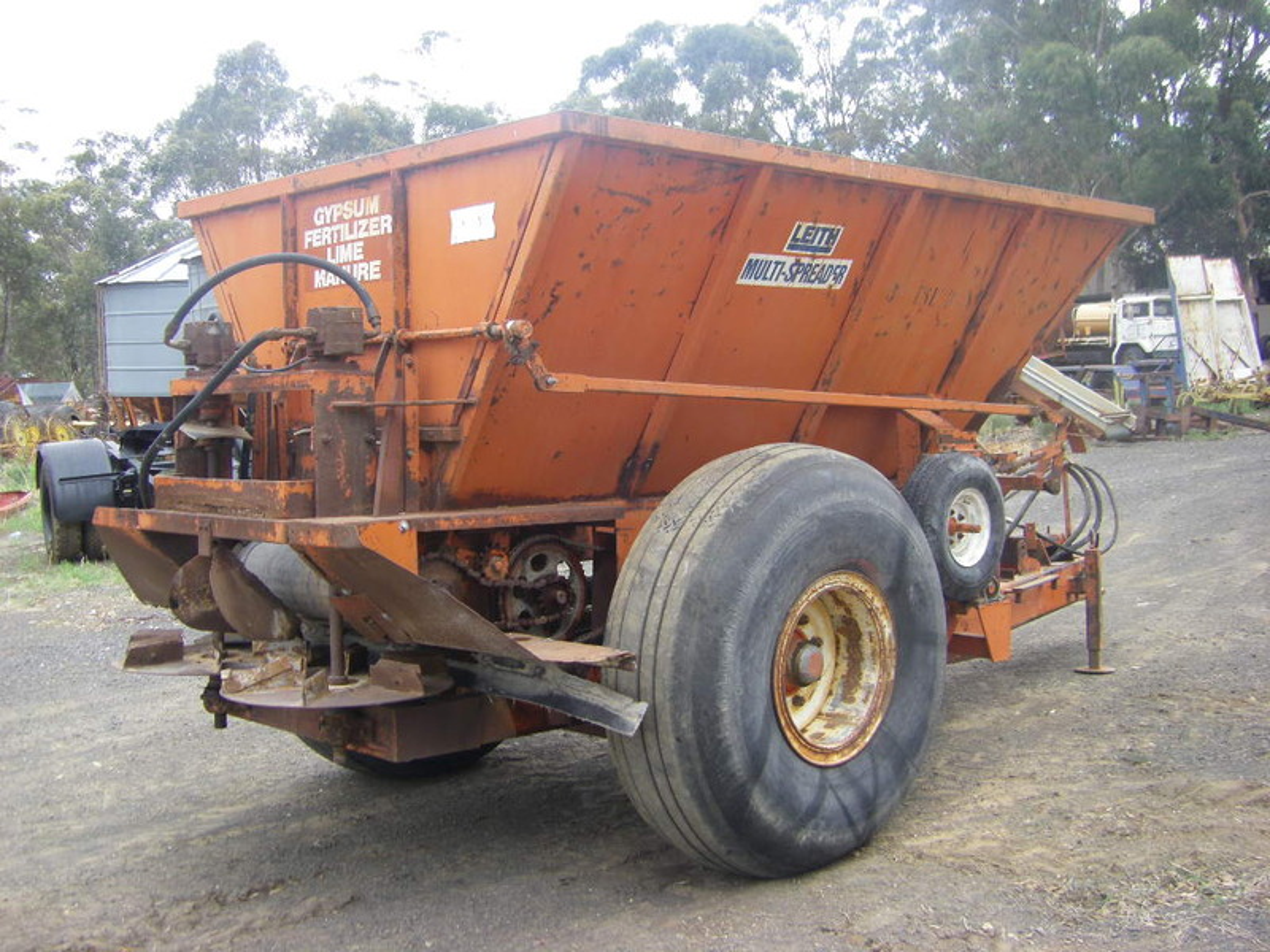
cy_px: 476
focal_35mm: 42
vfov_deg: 34.3
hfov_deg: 44.8
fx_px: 1541
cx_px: 635
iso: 64
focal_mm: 6.9
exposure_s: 1/60
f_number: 3.5
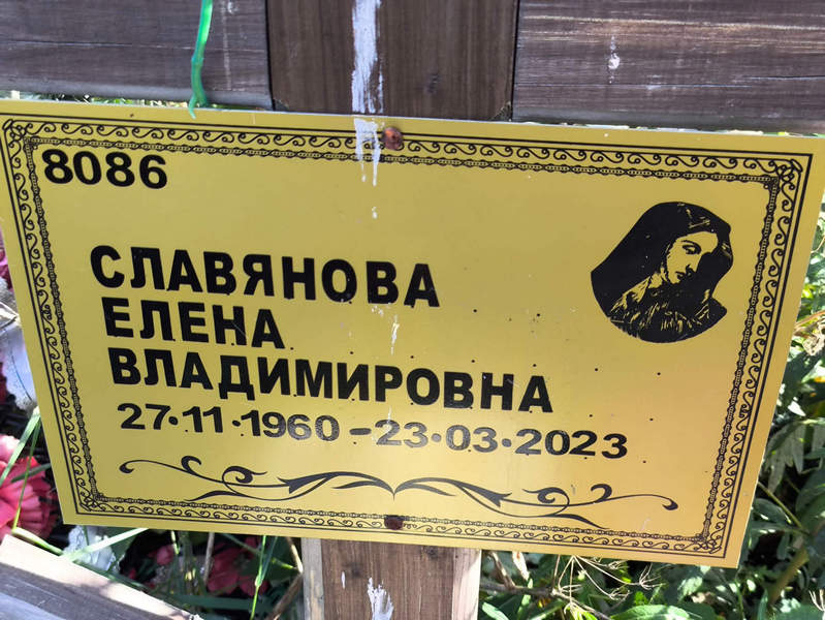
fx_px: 1192
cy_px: 310
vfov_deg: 29.1
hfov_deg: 38.2
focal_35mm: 50
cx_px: 412
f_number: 1.7
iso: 50
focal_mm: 4.71
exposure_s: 1/118
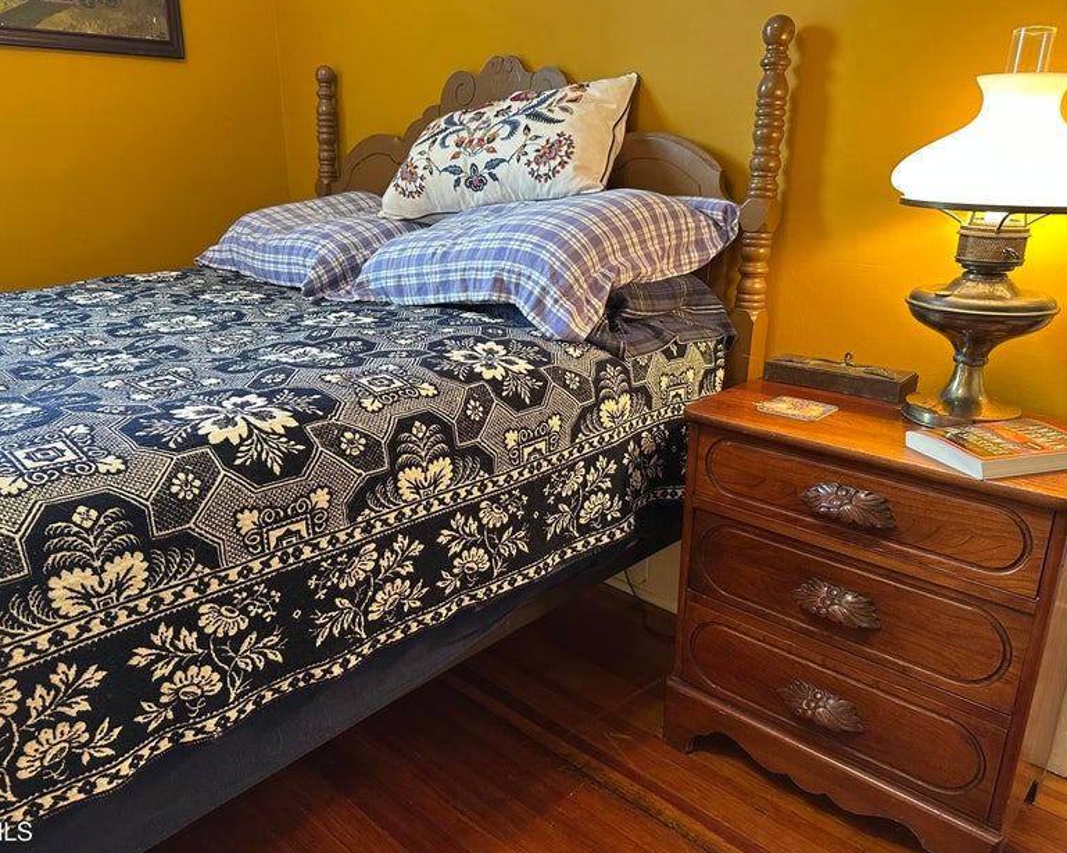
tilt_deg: -18.3
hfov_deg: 66.0
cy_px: 429
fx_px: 821
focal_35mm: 26
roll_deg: +0.4
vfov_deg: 54.9
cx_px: 515
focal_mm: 6.86
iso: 250
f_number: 1.78
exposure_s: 1/60
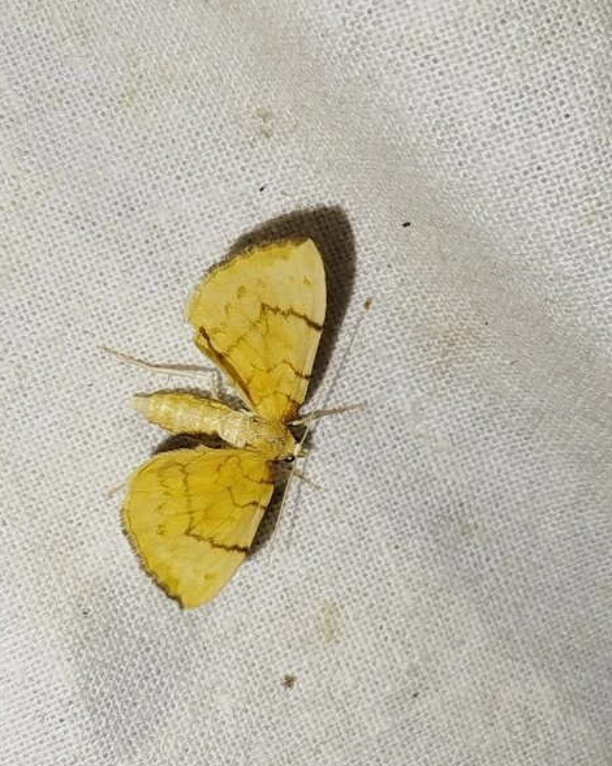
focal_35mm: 84
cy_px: 409
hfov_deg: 18.3
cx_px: 303
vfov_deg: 22.7
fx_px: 1903
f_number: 1.7
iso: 80
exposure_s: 1/50
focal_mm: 5.31
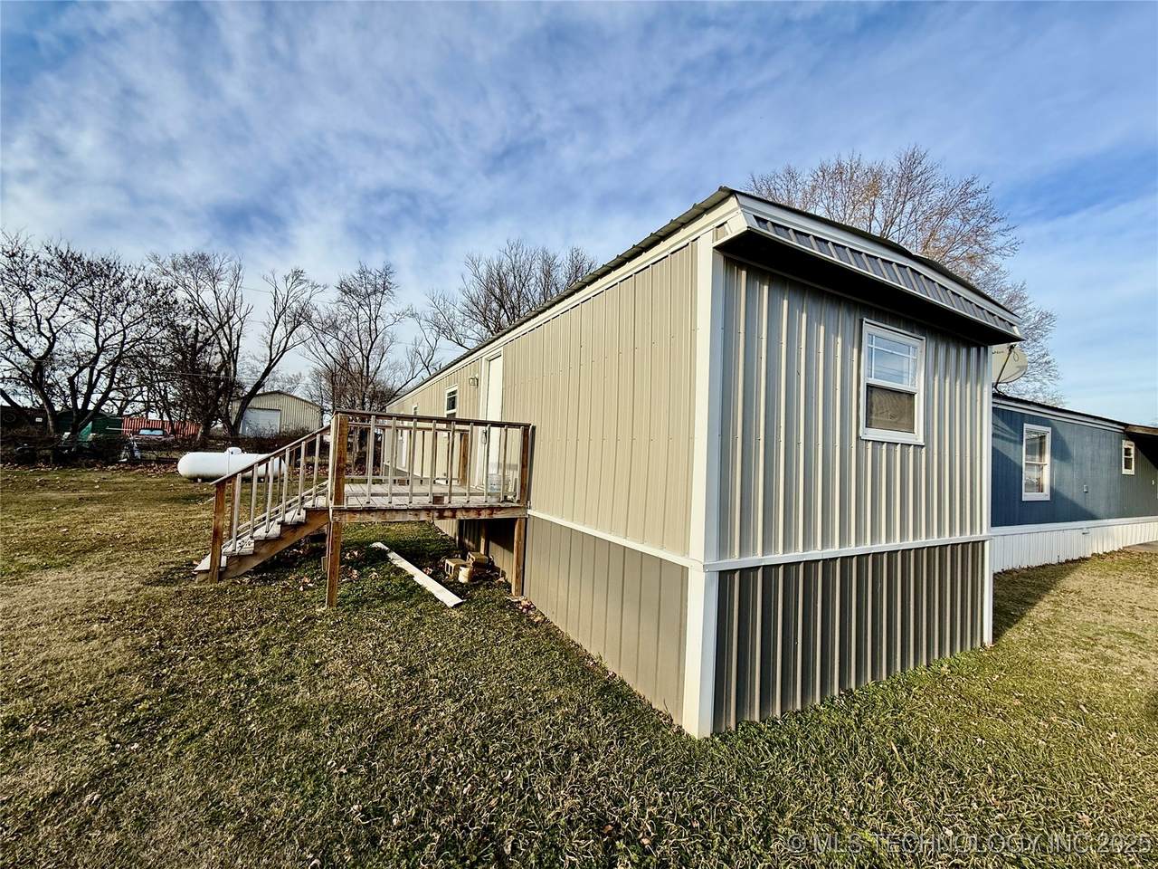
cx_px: 579
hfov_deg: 102.1
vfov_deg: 85.7
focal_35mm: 14
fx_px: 468
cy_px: 434
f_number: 2.2
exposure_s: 1/1167
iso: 50
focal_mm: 2.22
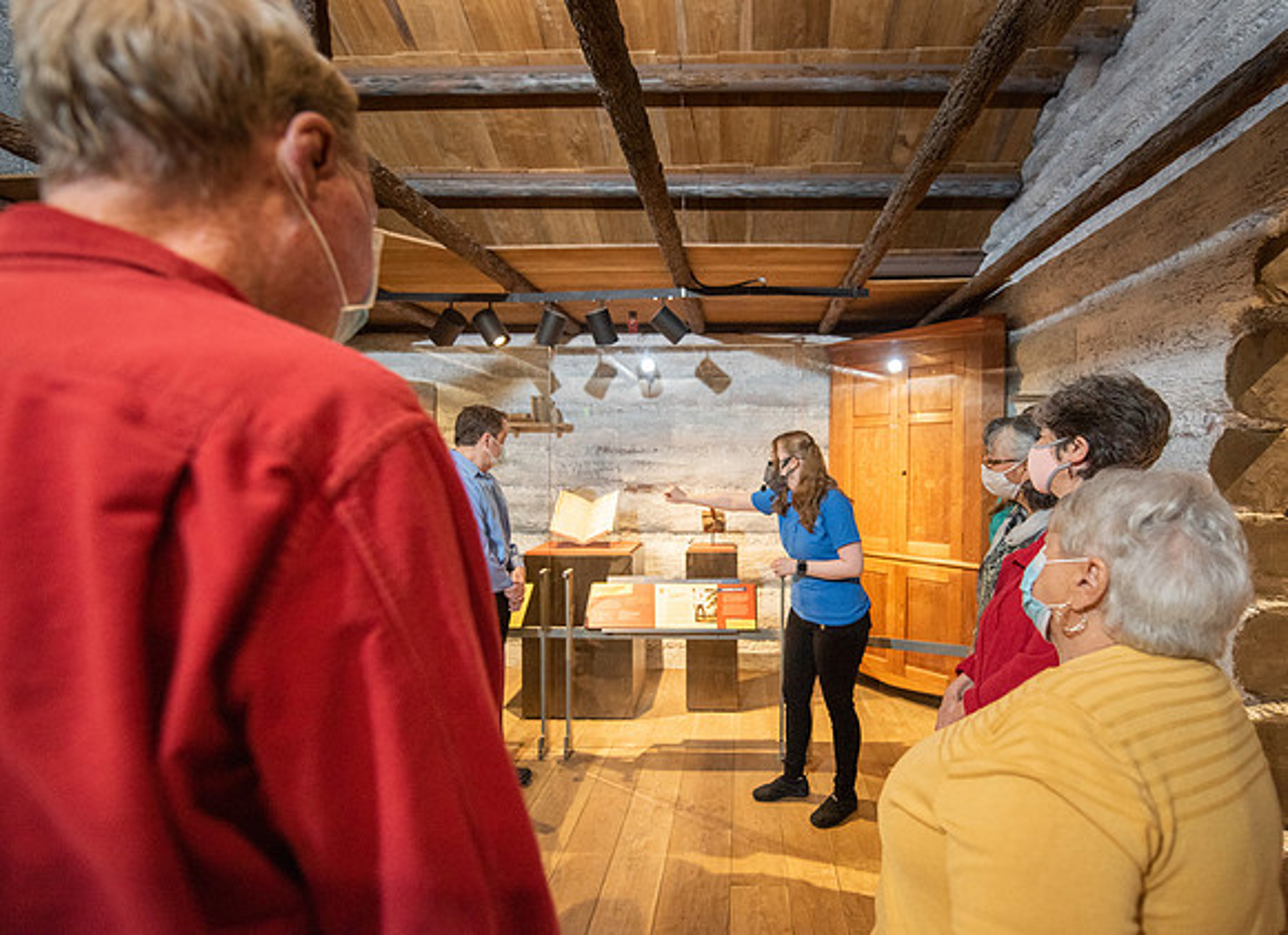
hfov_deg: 95.7
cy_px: 471
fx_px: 578
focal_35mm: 16
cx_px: 722
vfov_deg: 77.9
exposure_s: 1/125
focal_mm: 14
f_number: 2.8
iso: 1600
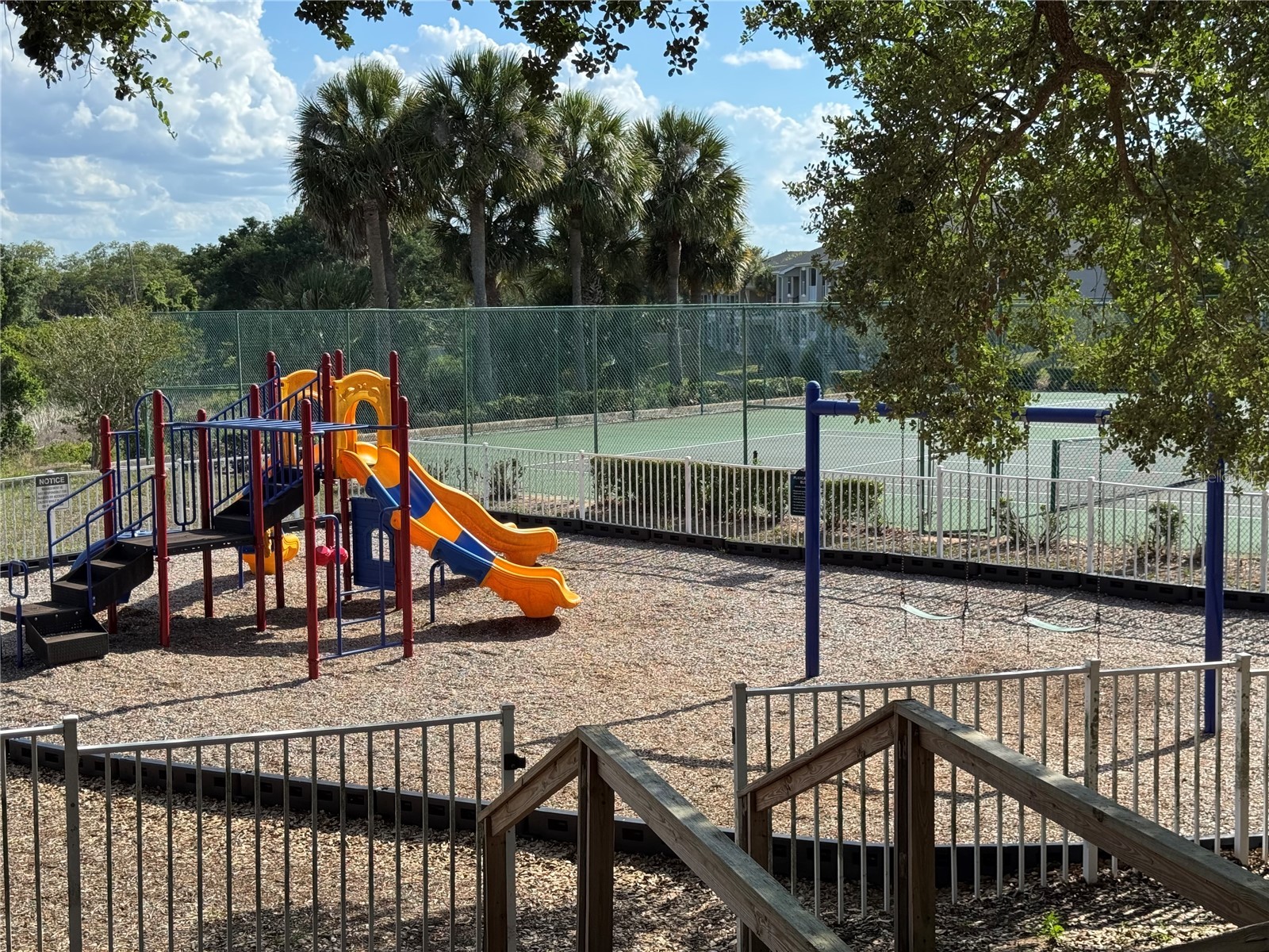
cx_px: 634
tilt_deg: -7.0
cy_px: 476
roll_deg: +0.4
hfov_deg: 39.7
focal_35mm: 48
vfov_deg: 30.3
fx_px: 1760
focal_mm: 6.76
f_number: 1.78
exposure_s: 1/2717
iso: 64
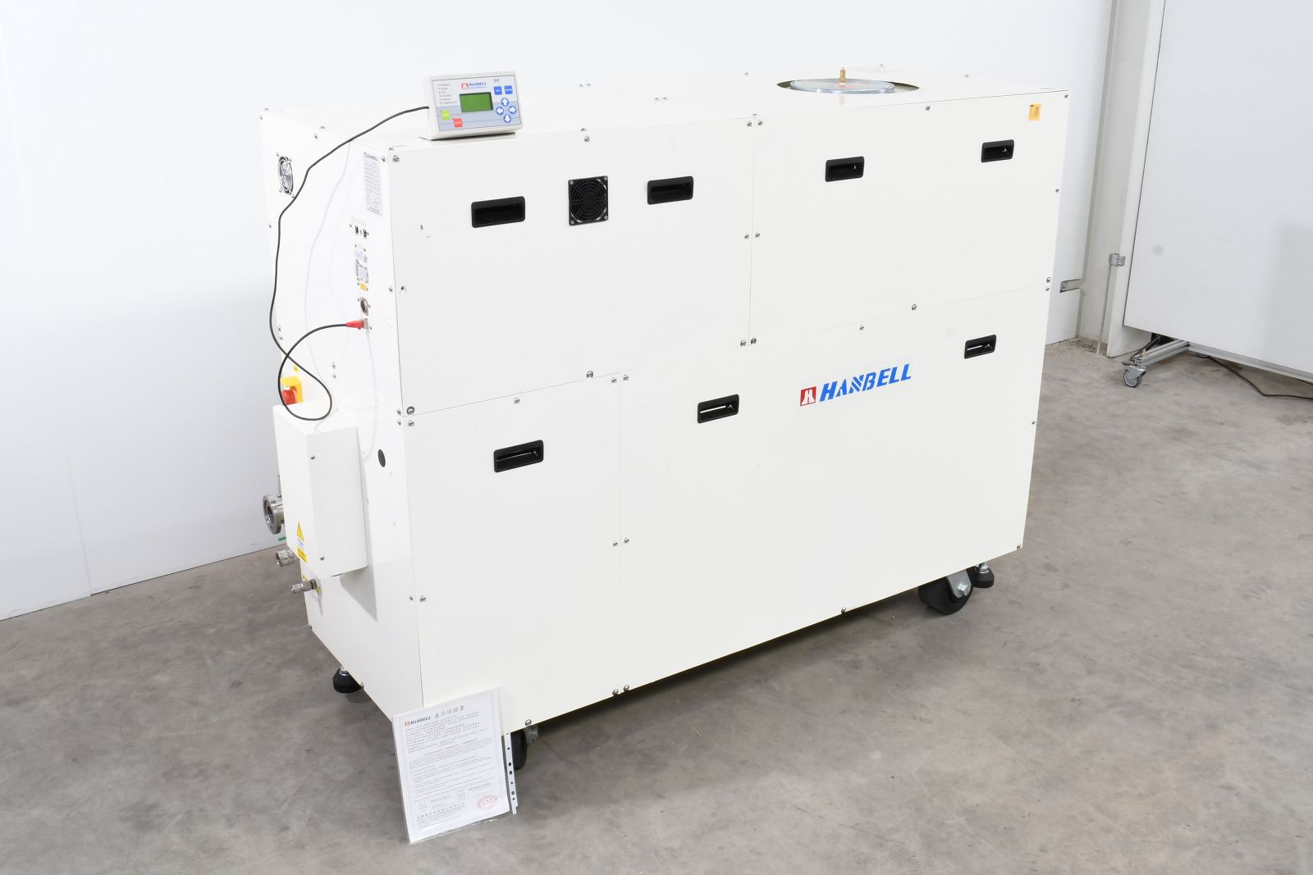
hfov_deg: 53.1
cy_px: 438
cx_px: 656
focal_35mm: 36
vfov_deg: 36.9
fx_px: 1313
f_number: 16
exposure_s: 1/4
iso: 250
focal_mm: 18
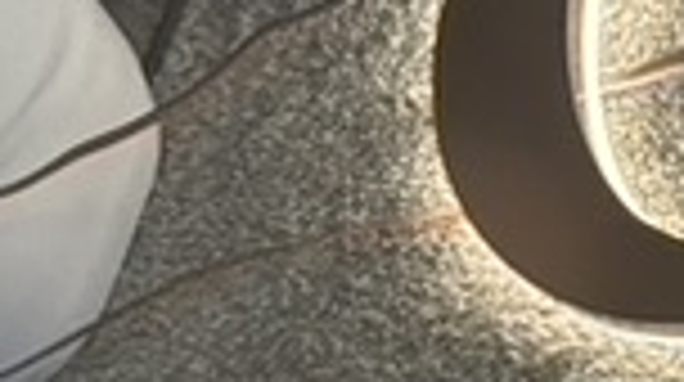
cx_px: 1526
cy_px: 189
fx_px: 3731
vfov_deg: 5.9
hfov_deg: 9.5
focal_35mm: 206
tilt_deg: -62.7
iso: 64
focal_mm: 3
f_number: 1.8
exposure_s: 1/71
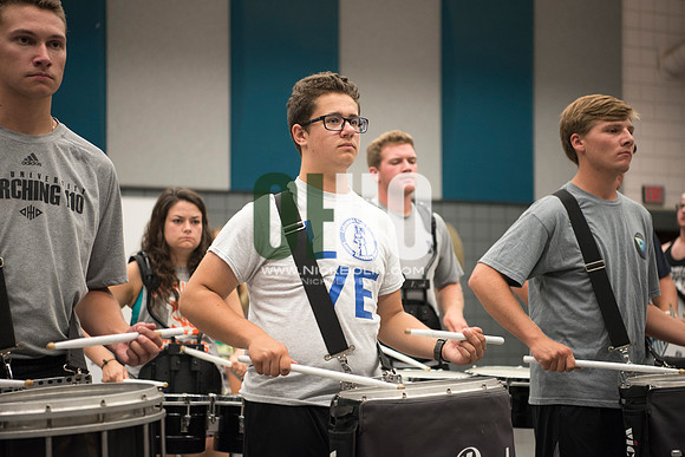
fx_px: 1332
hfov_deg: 28.8
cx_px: 342
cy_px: 228
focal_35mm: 70
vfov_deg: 19.5
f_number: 2.8
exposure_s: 1/160
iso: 1250
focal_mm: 70
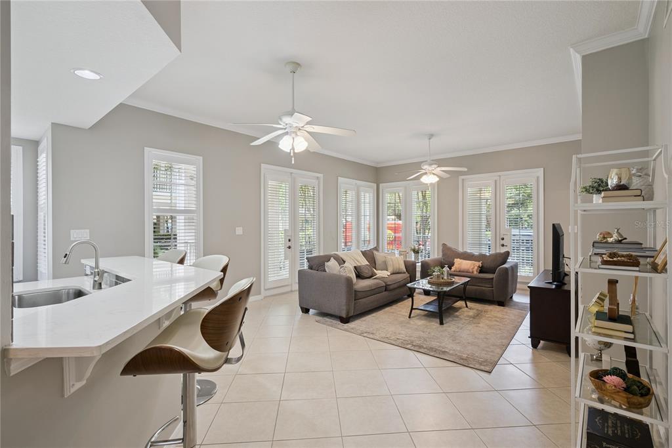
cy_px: 224
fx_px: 299
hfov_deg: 96.7
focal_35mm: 16
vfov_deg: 73.8
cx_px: 336
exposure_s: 1/50
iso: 800
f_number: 9
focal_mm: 16
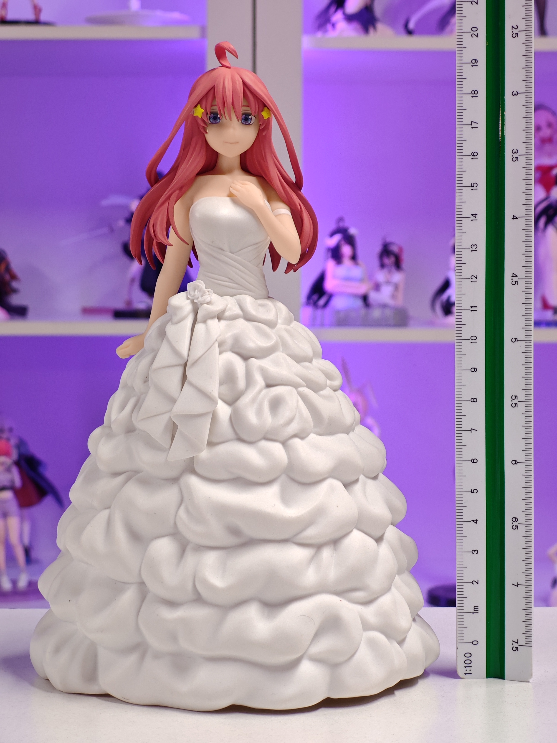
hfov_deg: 18.4
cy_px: 372
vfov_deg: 24.4
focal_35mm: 80
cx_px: 278
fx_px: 1716
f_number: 2.4
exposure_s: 1/18.9
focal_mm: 7.48
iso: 400
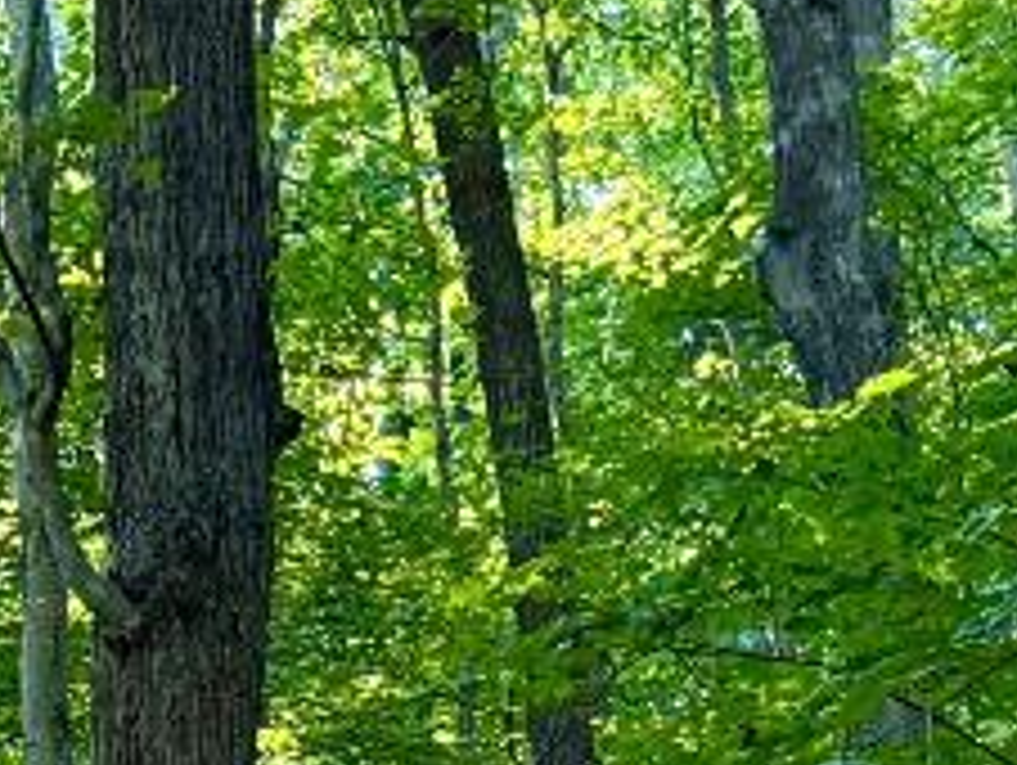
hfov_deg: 11.5
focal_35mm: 159
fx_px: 4676
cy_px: 2315
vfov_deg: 8.0
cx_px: -783
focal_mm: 6.76
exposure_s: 1/100
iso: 200
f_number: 1.78
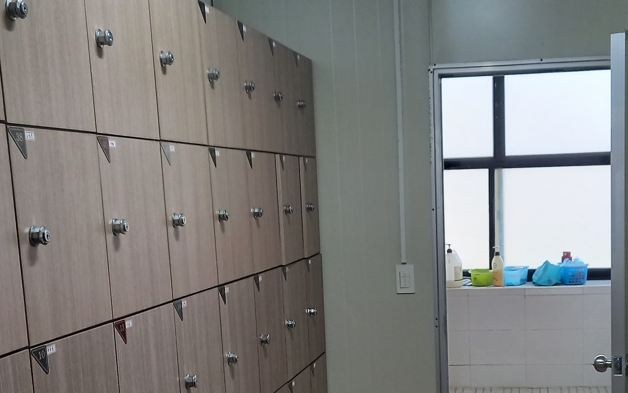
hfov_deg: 36.6
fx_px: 941
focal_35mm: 55
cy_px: 333
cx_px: 398
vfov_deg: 23.1
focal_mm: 4.6
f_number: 2
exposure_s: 1/60
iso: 200
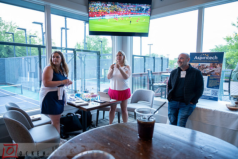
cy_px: 80
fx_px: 159
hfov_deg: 73.8
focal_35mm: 24
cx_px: 119
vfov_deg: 53.1
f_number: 4
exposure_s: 1/80
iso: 1600
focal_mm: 24
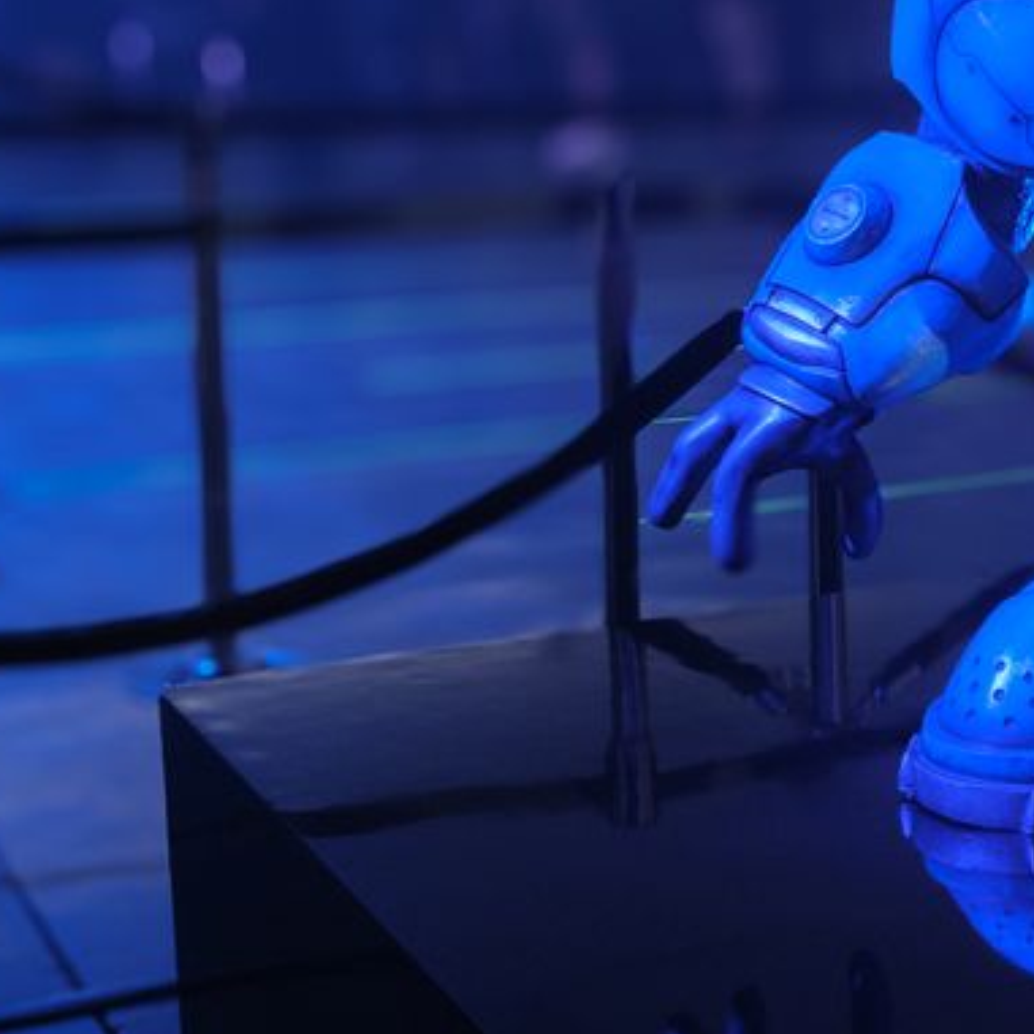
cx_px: 1295
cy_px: 440
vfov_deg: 20.2
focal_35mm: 86
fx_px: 2906
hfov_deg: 18.9
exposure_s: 1/25
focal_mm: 17.7
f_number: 4
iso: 1600
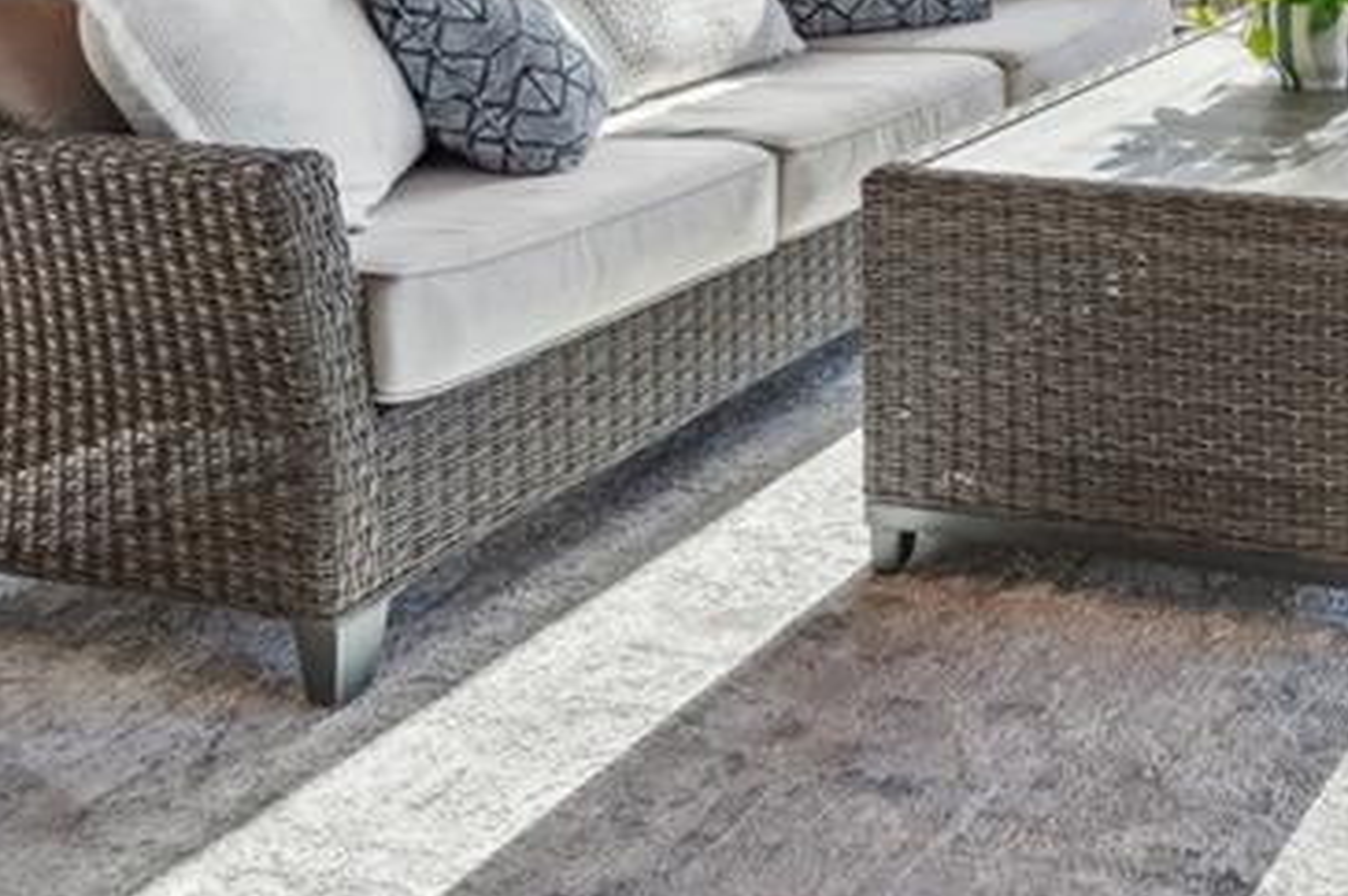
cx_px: 1592
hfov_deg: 35.1
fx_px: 1683
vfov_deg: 25.1
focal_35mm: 45
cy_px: -320
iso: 400
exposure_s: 1/160
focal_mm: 16
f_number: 8
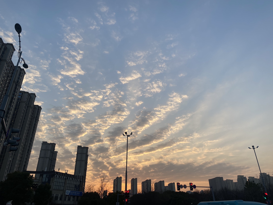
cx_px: 136
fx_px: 205
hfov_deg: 67.3
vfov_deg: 53.1
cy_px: 102
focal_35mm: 26
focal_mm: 4.25
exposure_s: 1/927
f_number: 1.8
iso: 32
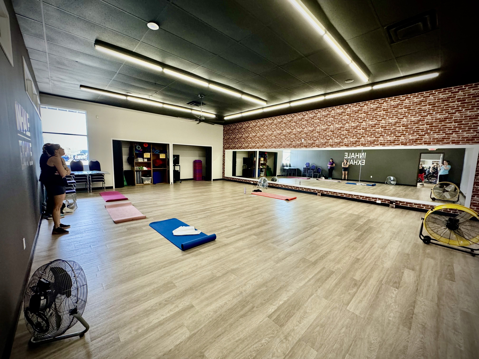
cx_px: 240
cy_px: 180
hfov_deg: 102.1
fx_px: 194
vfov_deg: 85.7
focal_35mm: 14
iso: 320
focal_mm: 2.22
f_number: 2.2
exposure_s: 1/120
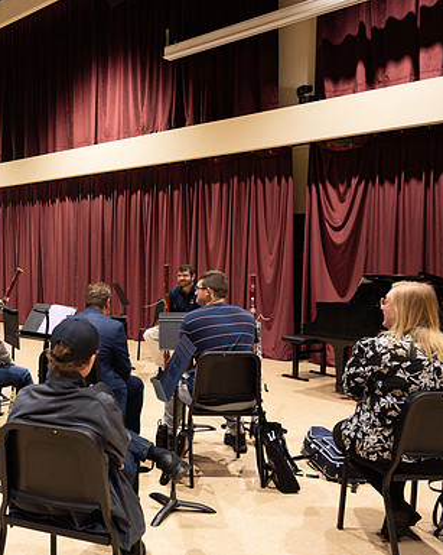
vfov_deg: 52.9
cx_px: 81
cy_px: 278
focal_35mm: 34
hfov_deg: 41.3
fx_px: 557
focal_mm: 24
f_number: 4.5
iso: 1250
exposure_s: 1/160
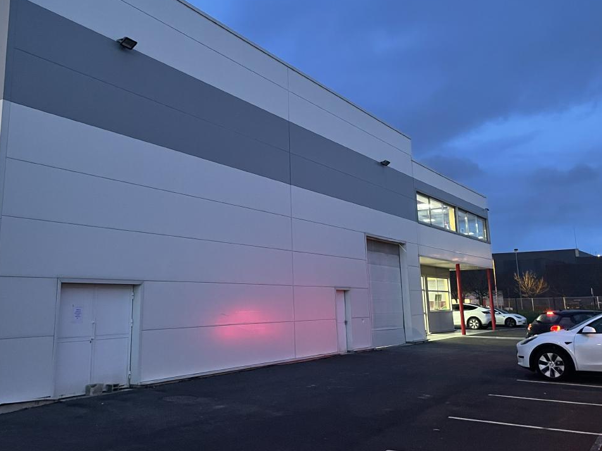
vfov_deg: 40.5
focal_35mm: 35
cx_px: 265
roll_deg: +1.2
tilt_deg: +13.4
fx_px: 609
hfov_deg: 52.5
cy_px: 183
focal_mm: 4.2
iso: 640
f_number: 1.6
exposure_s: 1/33
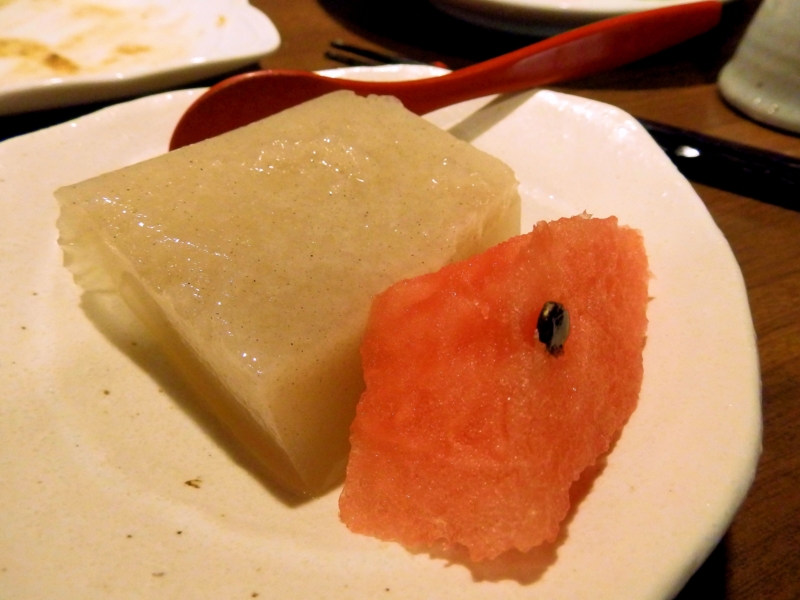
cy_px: 300
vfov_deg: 61.1
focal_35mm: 22
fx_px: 508
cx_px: 400
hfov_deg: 76.4
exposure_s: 1/30
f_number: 3.4
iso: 800
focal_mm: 4
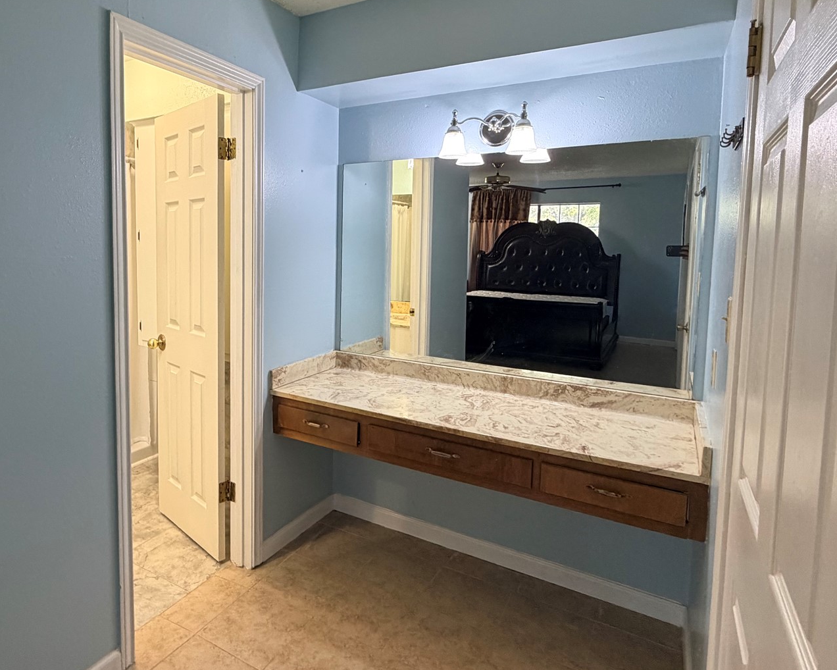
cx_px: 325
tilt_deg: -5.7
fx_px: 545
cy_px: 286
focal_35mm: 22
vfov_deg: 62.8
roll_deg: -1.0
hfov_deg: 74.0
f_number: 2.2
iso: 250
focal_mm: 2.22
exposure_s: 1/60
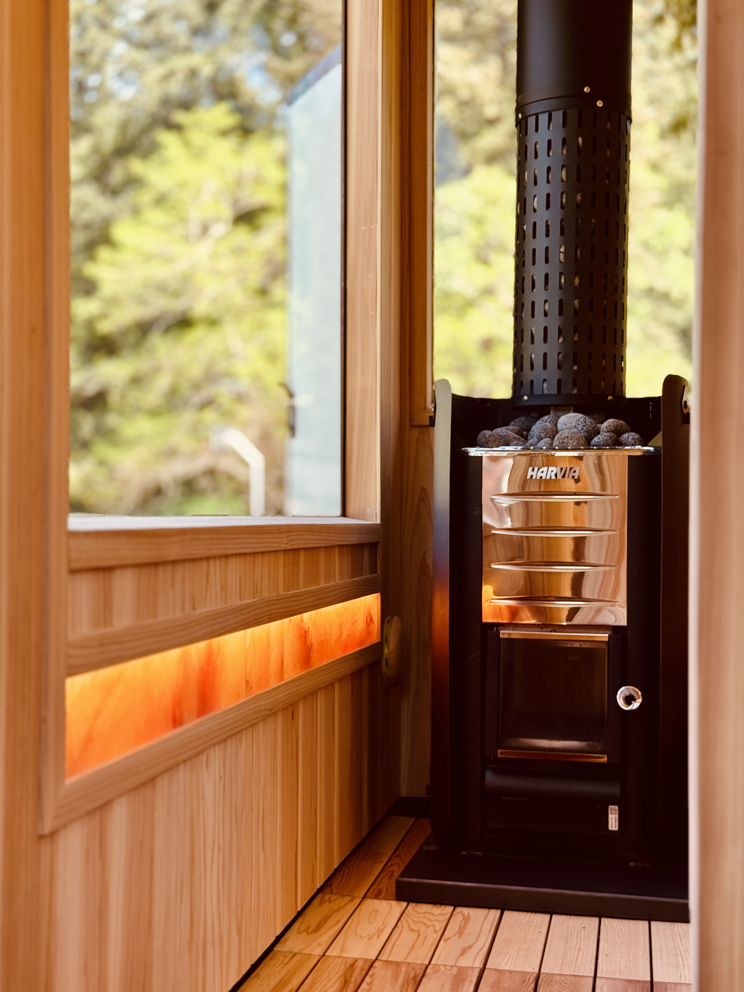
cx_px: 375
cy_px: 504
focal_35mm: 49
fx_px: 1404
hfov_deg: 29.7
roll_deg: -0.9
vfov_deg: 38.9
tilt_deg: +0.5
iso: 64
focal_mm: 6.76
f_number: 1.78
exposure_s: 1/121
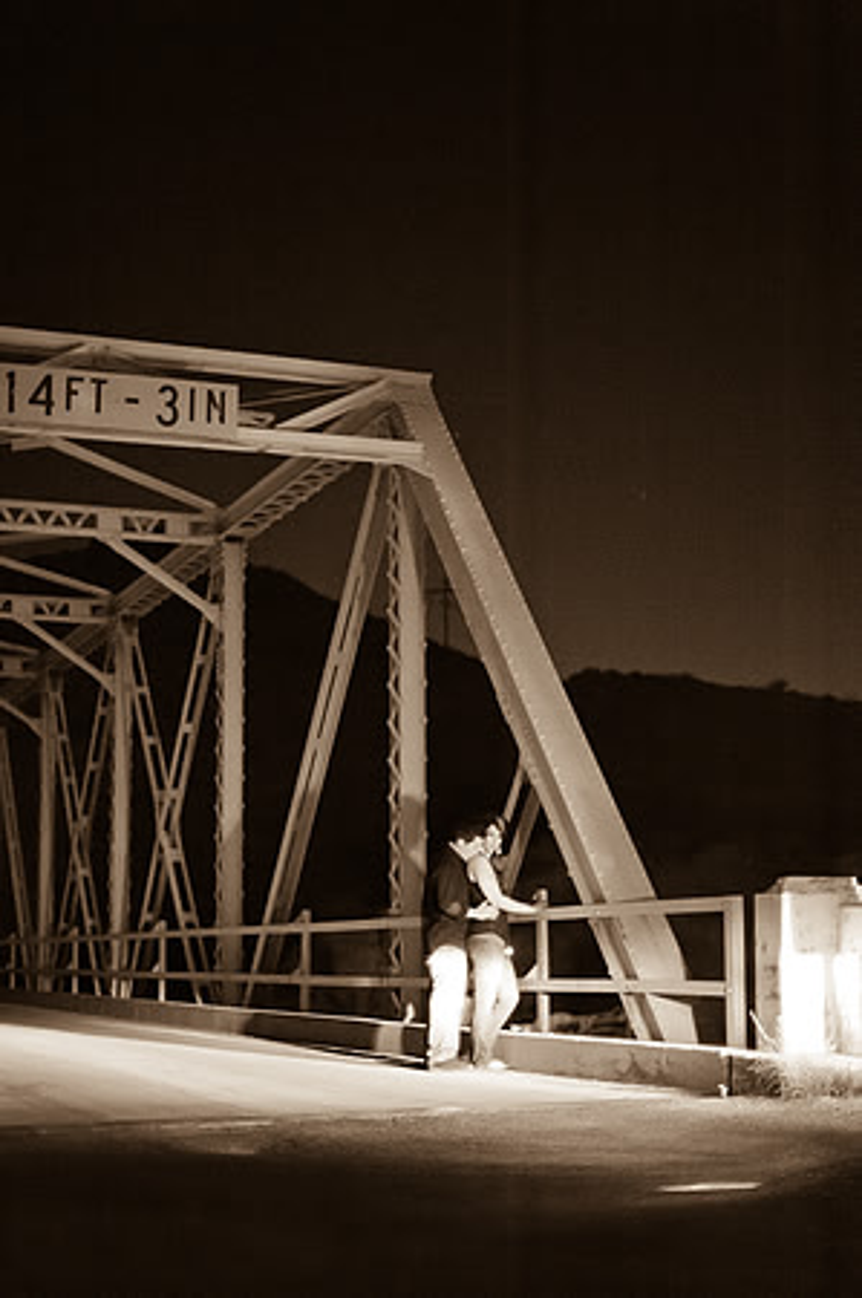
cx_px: 431
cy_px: 649
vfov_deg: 39.6
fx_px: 1800
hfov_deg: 26.9
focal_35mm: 50
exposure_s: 1/60
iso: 8000
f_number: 1.6
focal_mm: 50
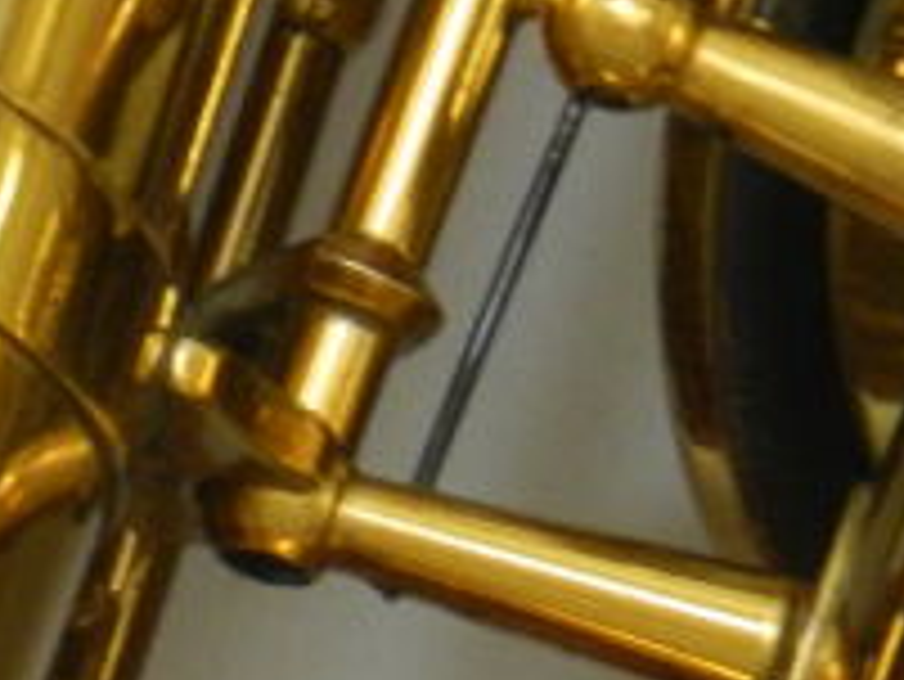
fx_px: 27881
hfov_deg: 1.9
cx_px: 292
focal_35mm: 1067
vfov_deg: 1.4
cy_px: 1486
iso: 400
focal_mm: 38.2
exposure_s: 1/30
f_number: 5.6
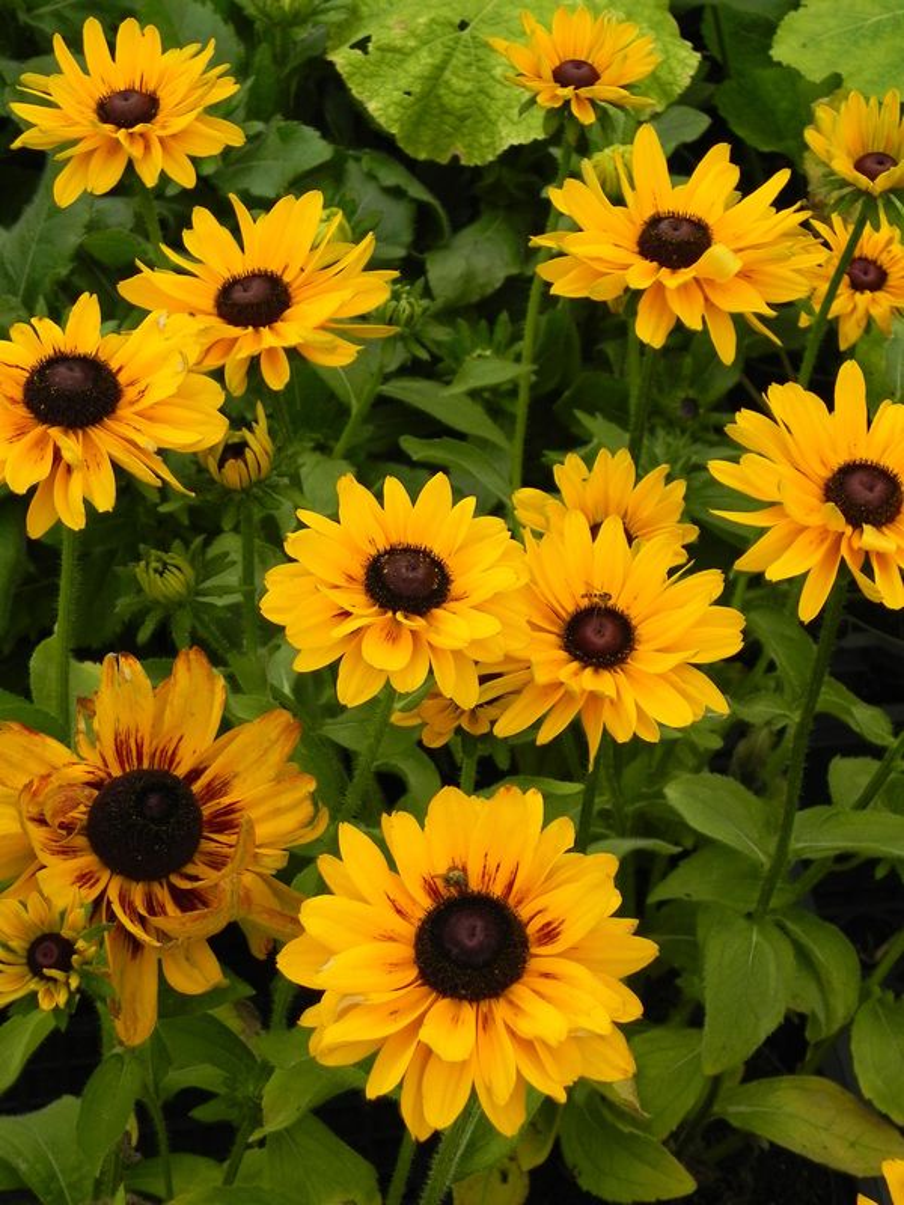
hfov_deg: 19.6
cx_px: 452
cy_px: 602
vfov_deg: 26.0
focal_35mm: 75
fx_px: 2612
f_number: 4.5
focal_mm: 13.4
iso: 160
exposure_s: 1/800
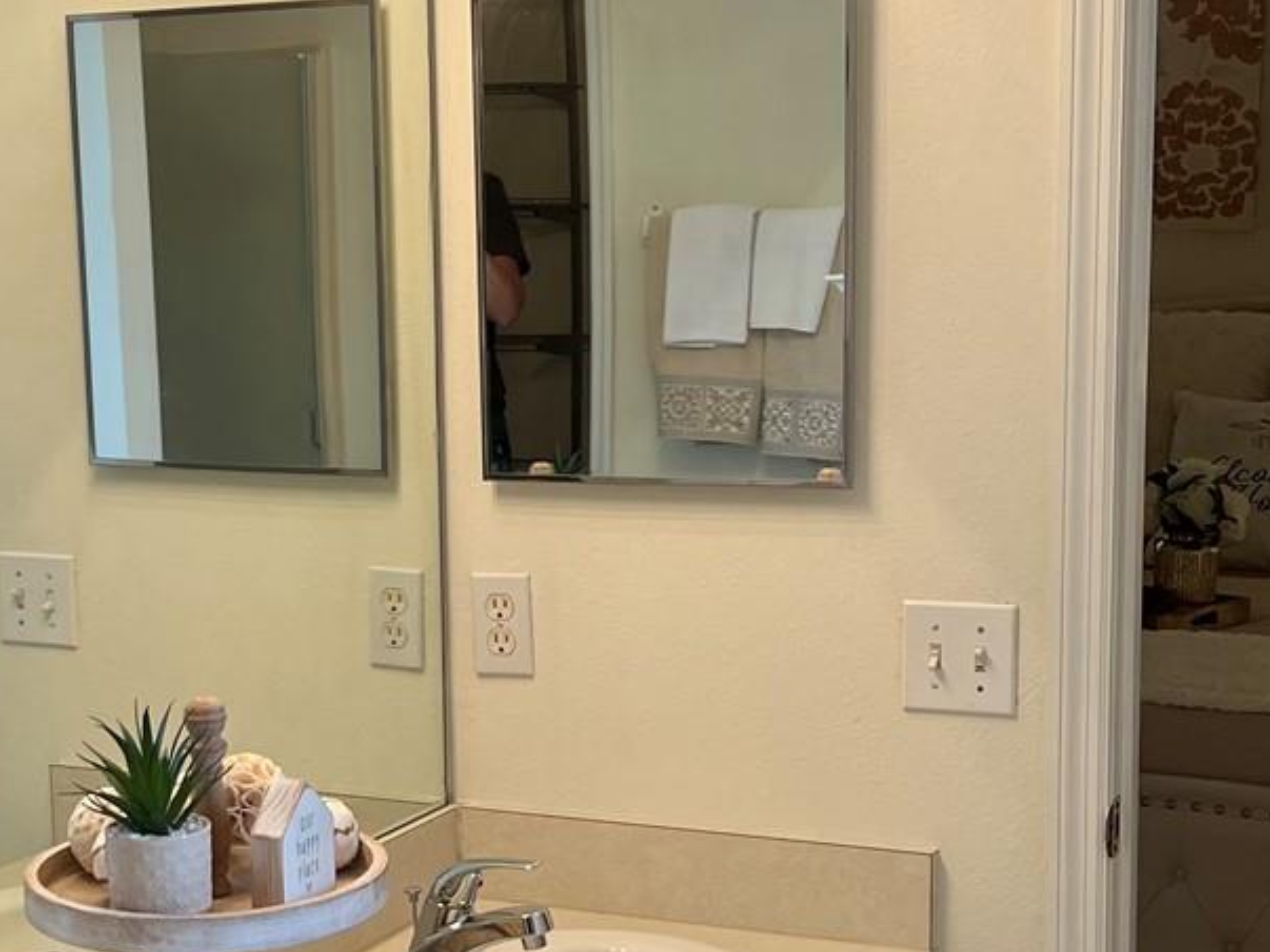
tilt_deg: -10.8
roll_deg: +2.0
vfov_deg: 21.2
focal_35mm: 69
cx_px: 453
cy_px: 655
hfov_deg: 28.0
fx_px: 2531
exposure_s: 1/120
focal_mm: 5.7
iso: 64
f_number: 1.5
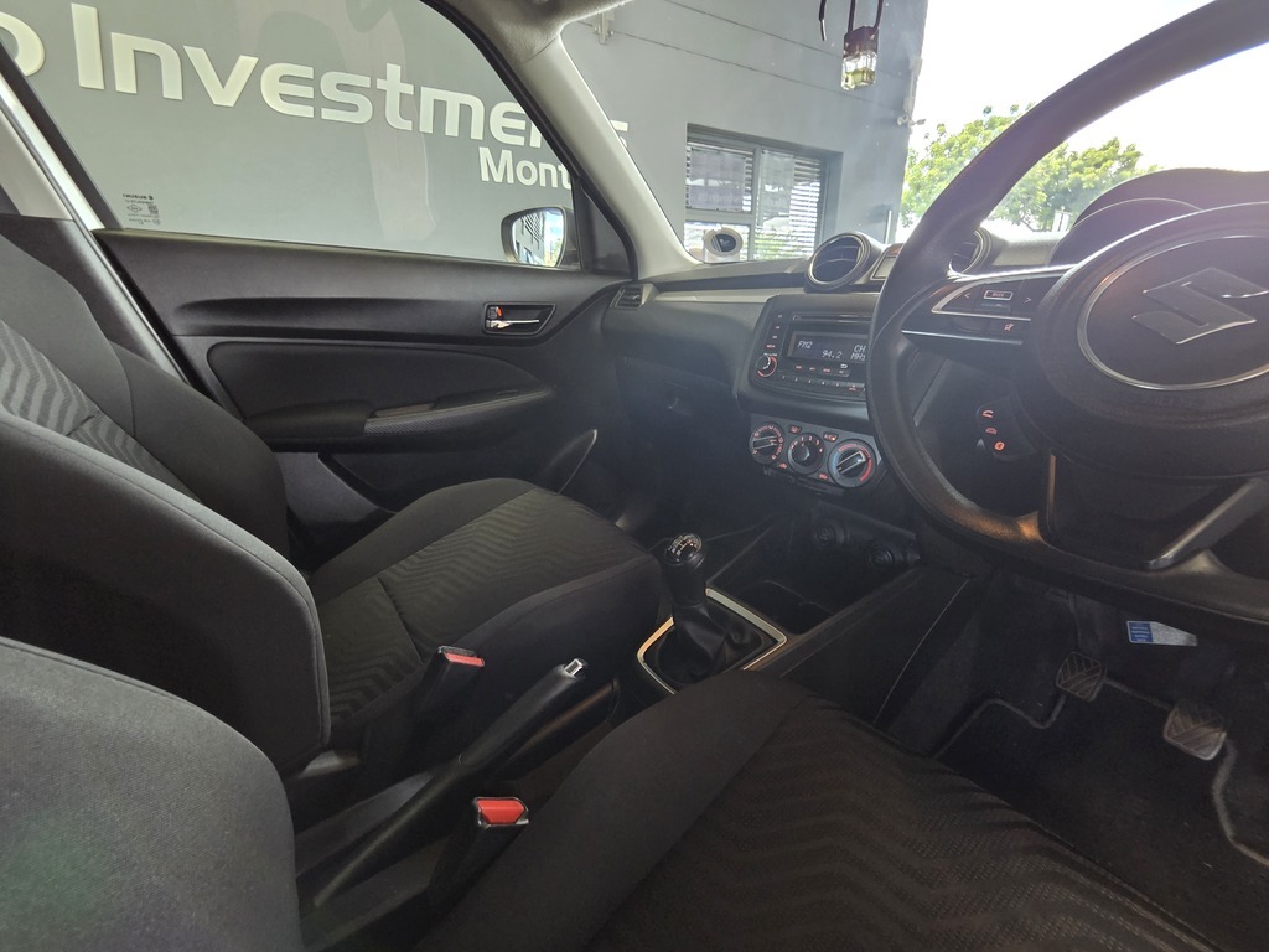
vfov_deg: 89.9
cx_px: 634
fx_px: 477
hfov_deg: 106.2
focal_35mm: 13
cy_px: 476
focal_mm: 2.2
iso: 500
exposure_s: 1/50
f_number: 2.2
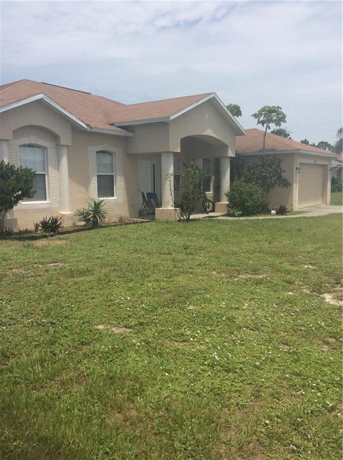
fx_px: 424
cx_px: 172
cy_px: 230
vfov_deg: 56.9
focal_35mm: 32
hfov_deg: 44.0
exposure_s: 1/2387
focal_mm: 3.3
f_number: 2.4
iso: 32
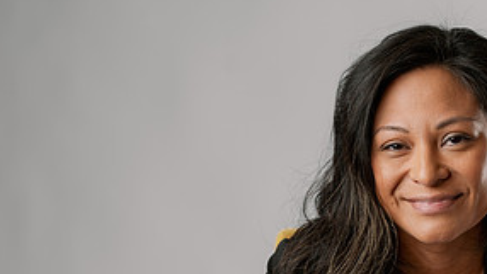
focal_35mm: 124
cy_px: 357
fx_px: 1602
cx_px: 450
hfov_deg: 17.0
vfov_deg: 9.6
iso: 100
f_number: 5
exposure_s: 1/200
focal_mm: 50
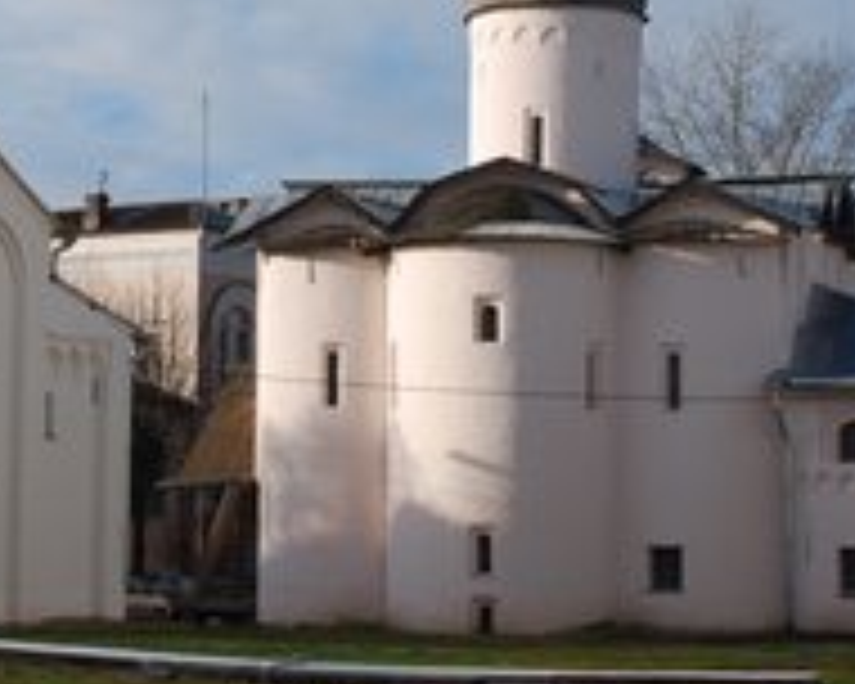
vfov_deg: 14.4
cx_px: 189
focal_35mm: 107
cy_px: 241
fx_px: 2708
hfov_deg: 17.8
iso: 100
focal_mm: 32
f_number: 7.1
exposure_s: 1/200
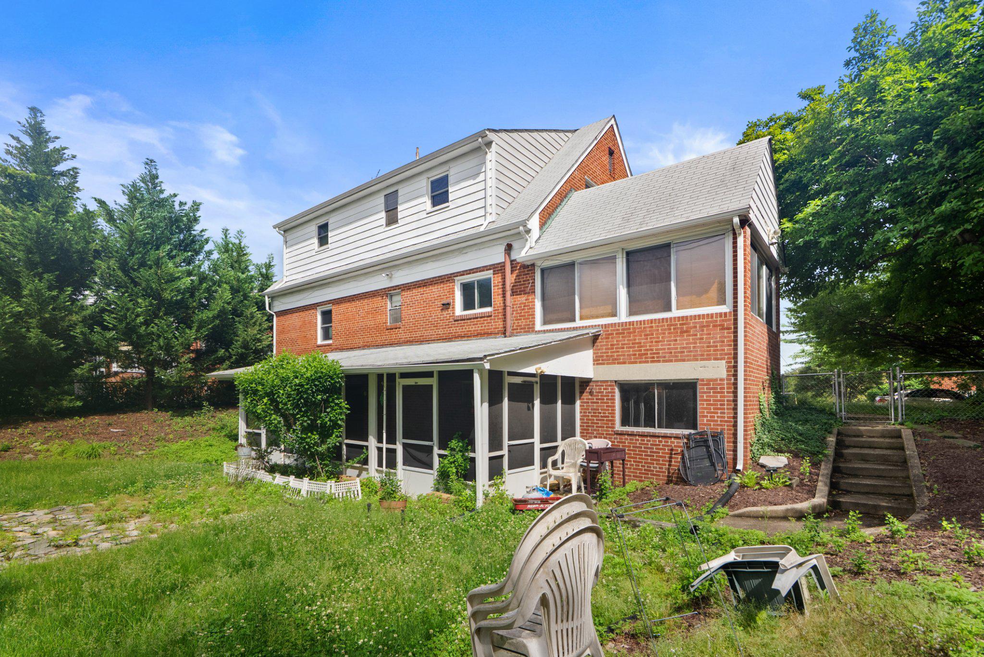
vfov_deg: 73.8
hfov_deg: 96.7
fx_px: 437
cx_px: 492
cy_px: 328
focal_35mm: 16
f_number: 8
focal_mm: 16
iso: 320
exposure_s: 1/250
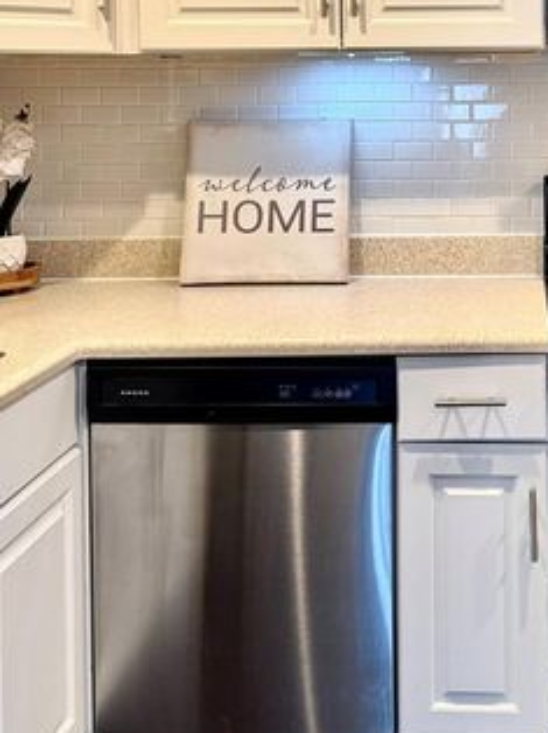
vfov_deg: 35.9
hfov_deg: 27.7
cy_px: 118
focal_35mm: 51
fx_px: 1078
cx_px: 471
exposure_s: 1/60
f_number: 1.78
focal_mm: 6.76
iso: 160
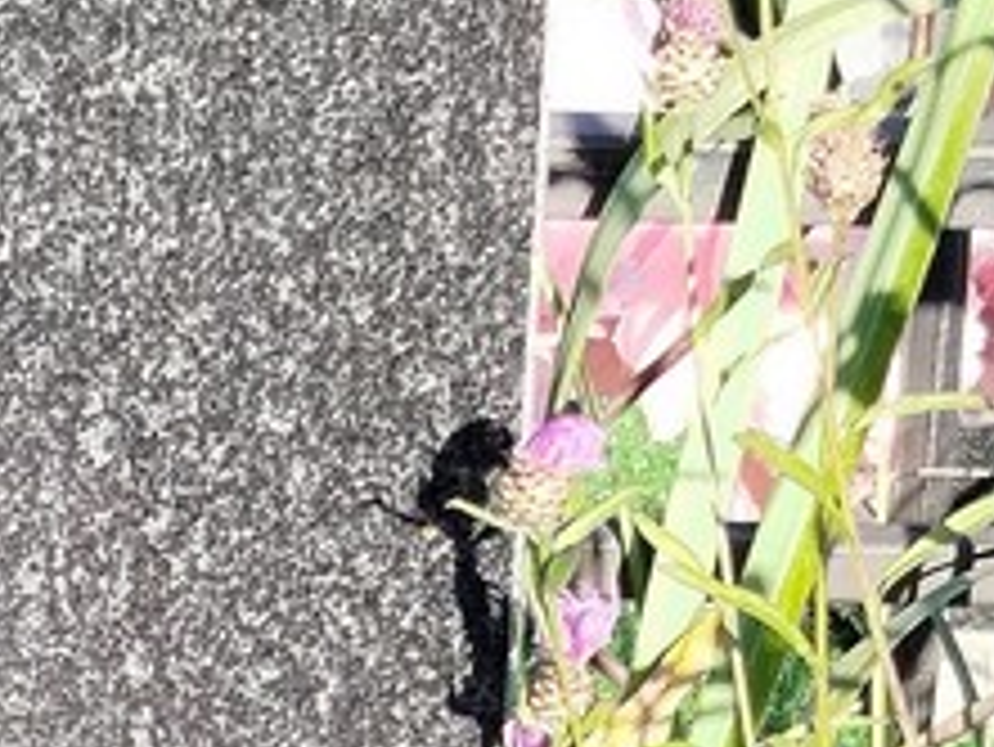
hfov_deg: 19.9
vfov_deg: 14.8
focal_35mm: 94
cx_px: -99
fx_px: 2701
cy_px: 1048
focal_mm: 5.31
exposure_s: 1/192
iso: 50
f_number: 1.7
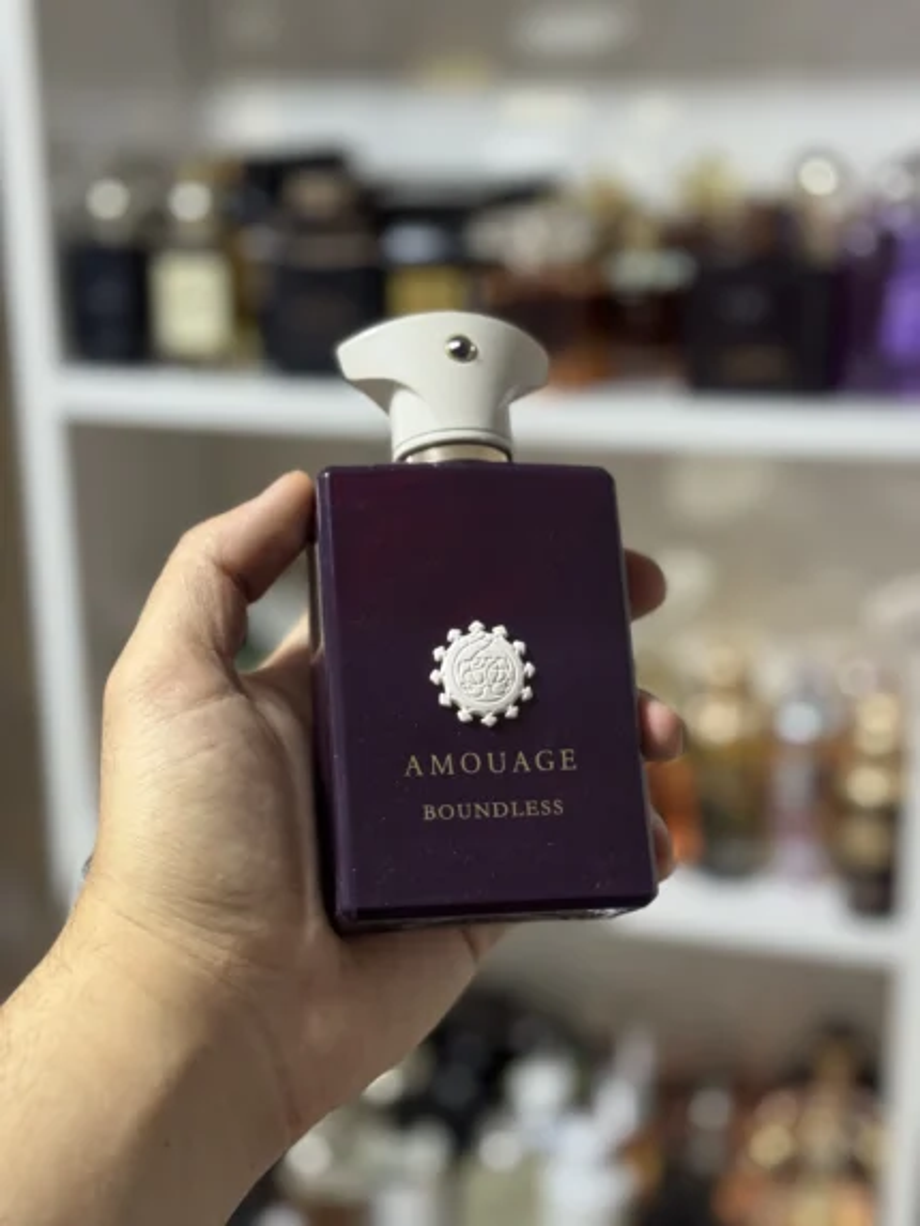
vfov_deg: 39.6
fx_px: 1700
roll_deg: +1.2
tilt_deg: -16.0
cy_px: 613
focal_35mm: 48
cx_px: 460
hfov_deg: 30.3
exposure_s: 1/50
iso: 200
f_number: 1.78
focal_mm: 6.76
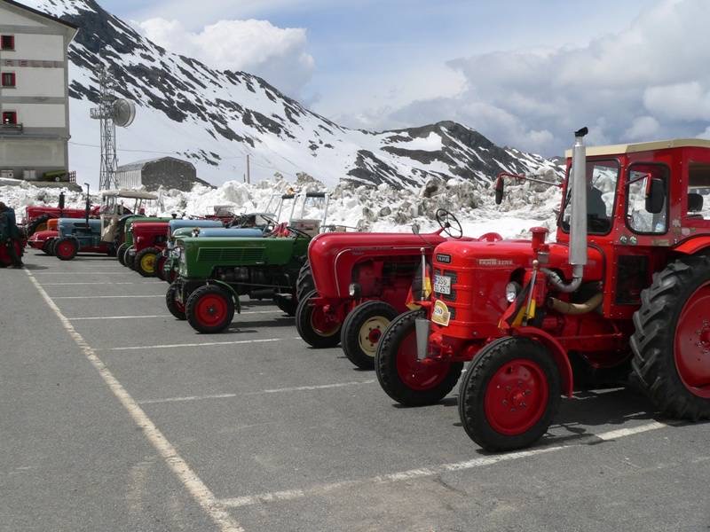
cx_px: 355
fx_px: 738
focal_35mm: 36
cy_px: 266
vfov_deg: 39.7
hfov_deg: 51.4
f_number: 5.6
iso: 80
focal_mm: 6
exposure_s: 1/800
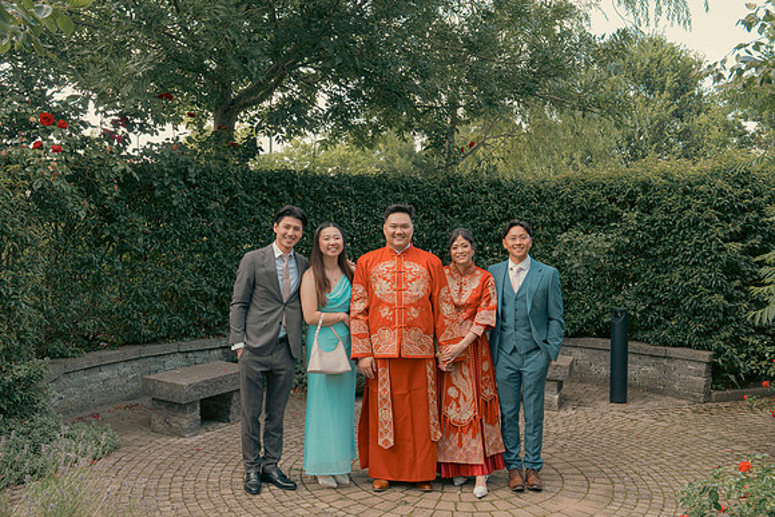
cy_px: 258
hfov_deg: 54.4
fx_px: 754
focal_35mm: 35
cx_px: 388
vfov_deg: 37.9
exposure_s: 1/160
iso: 400
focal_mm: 35
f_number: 5.6
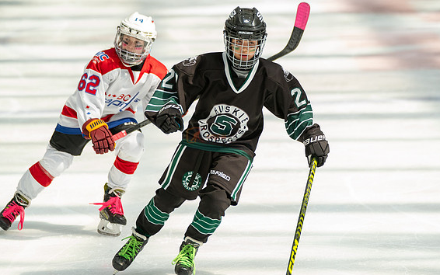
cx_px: 227
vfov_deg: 5.0
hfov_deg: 8.0
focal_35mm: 263
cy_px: 148
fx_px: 3154
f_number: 3.5
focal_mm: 209
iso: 1600
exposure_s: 1/2500
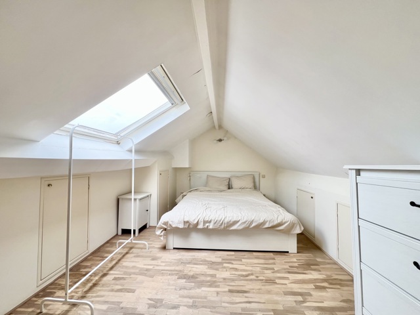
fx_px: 158
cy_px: 158
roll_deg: +0.5
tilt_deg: +2.6
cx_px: 210
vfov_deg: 89.9
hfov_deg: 106.2
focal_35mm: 13
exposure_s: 1/104
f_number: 1.8
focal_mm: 1.57
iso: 32
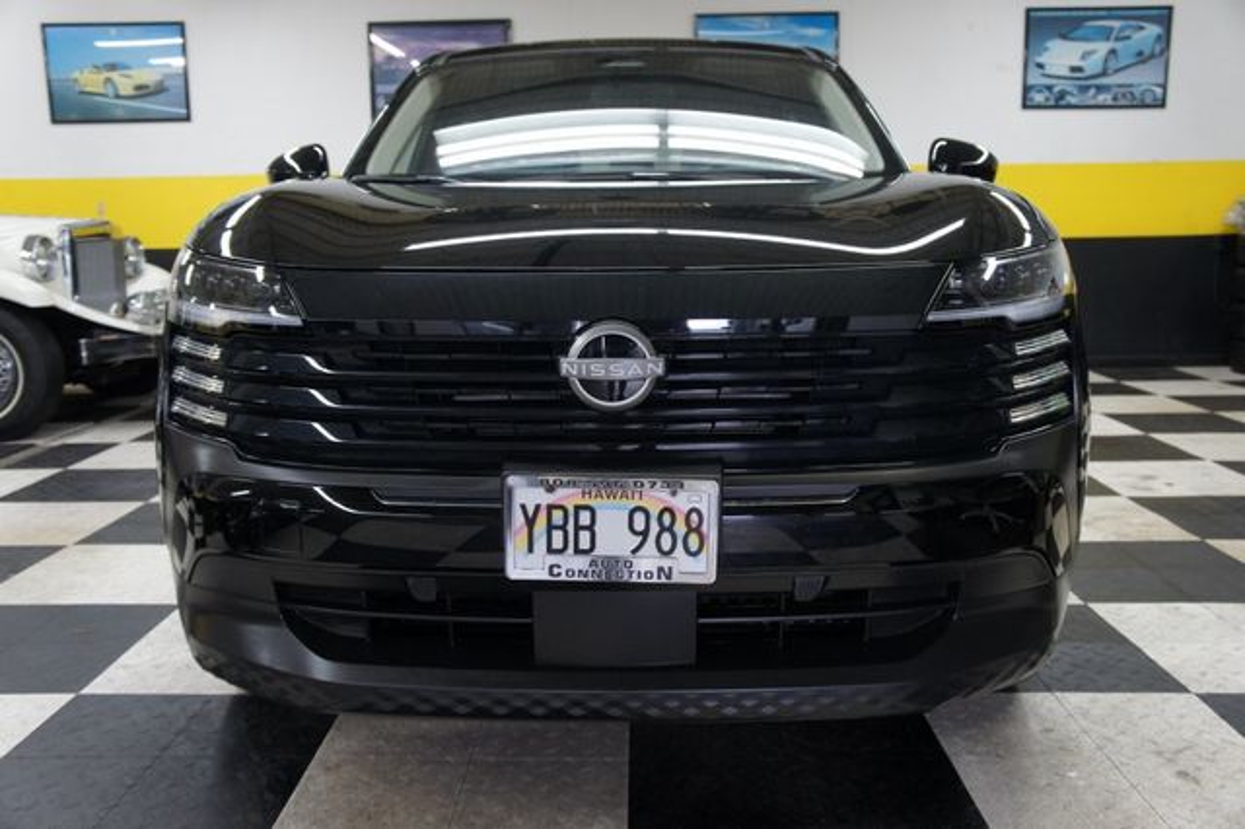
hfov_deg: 59.5
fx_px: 1089
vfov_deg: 41.7
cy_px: 414
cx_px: 622
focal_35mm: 32
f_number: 4
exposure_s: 1/40
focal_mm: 21
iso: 400
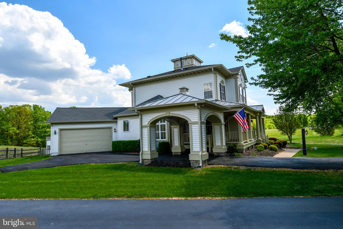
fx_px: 200
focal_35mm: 21
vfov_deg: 59.5
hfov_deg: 81.2
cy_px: 114
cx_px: 172
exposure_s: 1/250
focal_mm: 14
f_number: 8
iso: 100
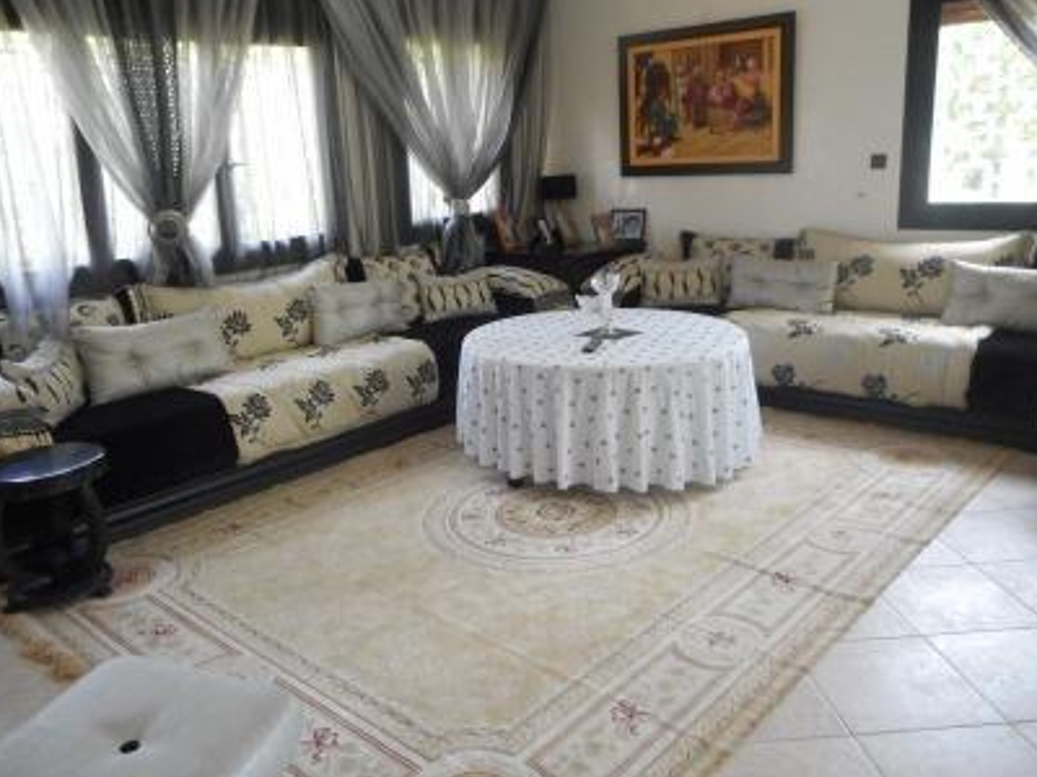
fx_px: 839
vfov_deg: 49.6
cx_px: 485
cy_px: 344
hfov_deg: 63.4
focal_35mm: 28
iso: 400
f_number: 3.7
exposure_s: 1/30
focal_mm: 4.5
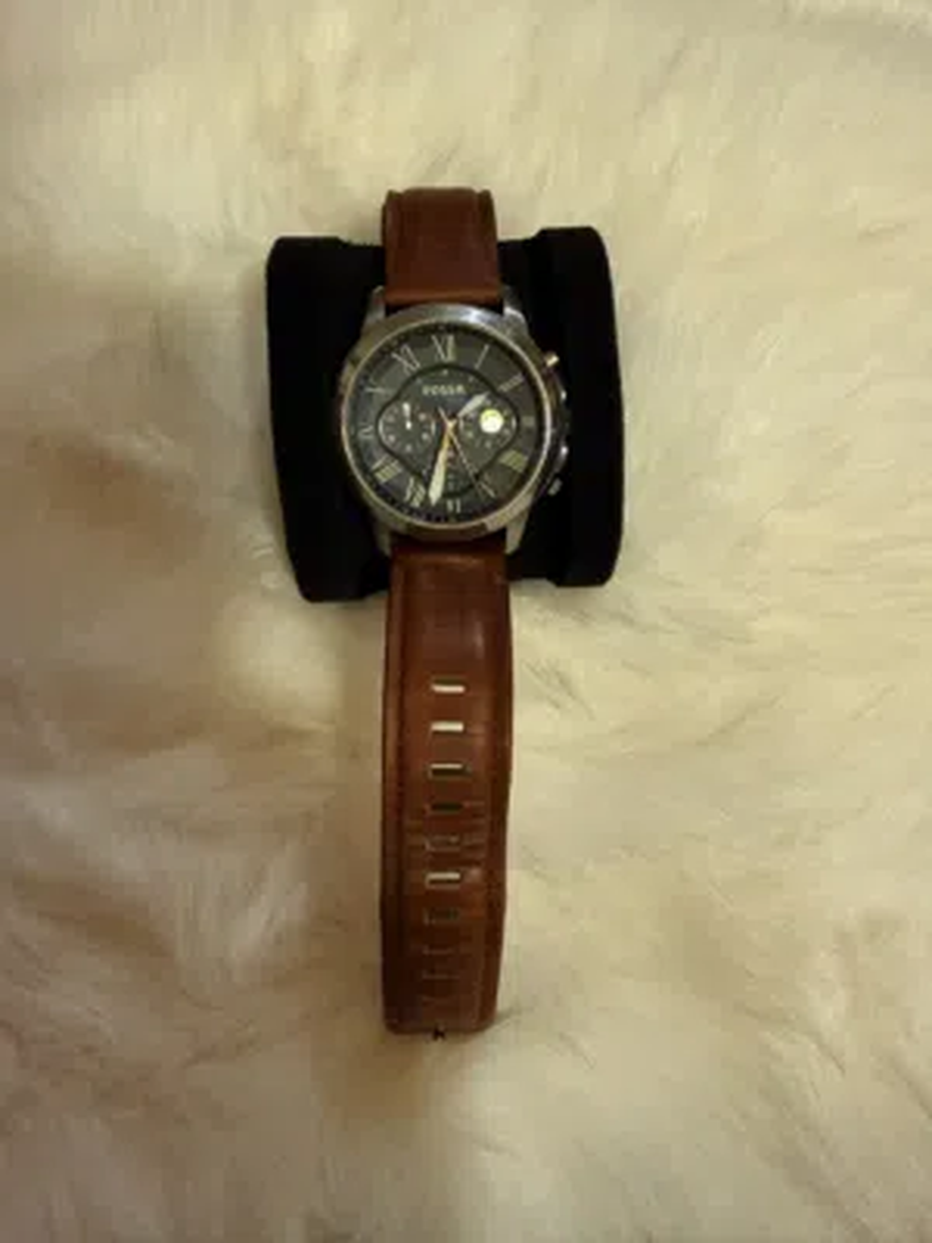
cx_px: 466
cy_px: 622
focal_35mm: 24
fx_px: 862
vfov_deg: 71.6
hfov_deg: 56.8
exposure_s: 1/50
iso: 250
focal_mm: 2.22
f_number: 2.2
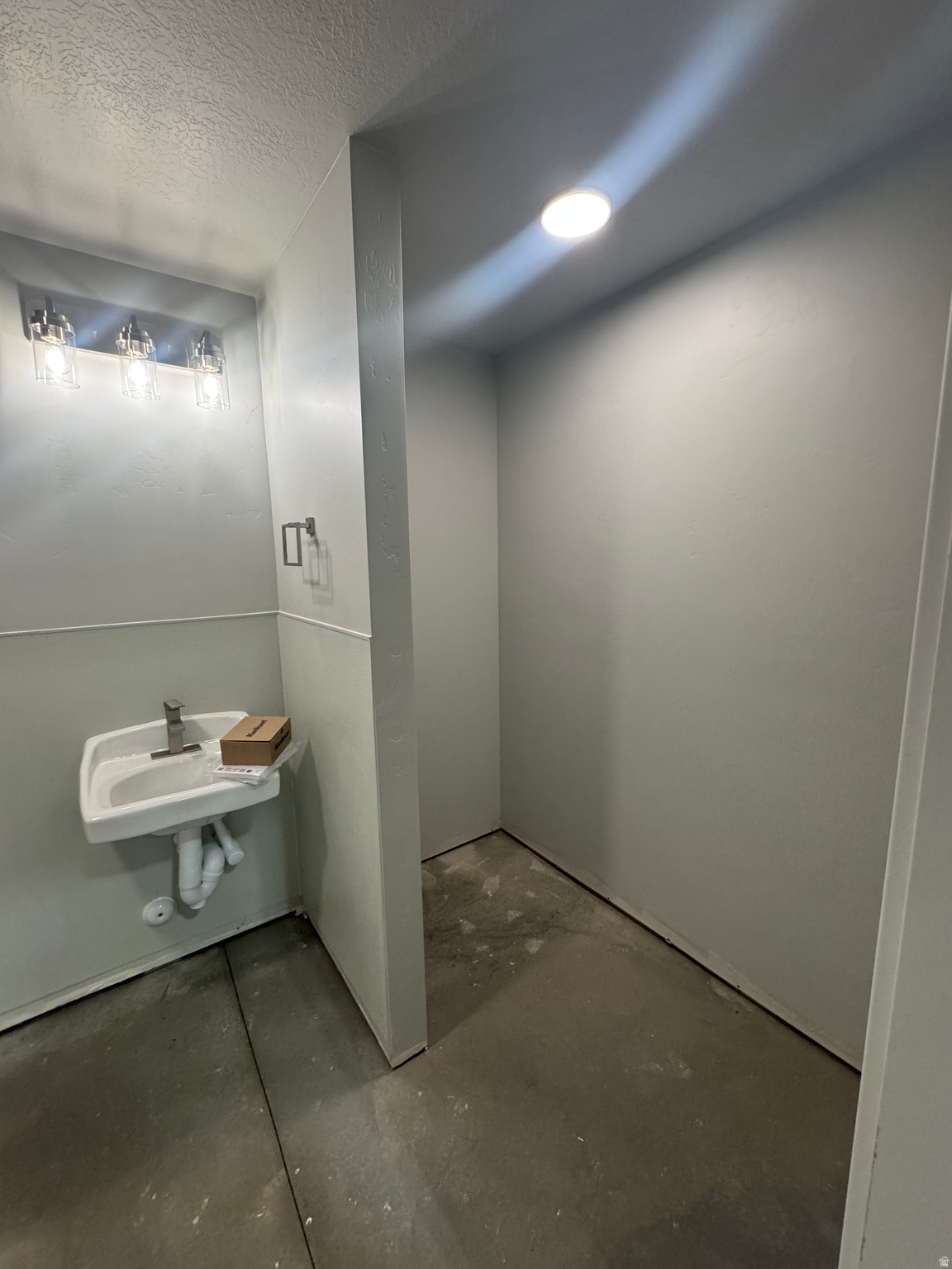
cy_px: 634
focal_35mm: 14
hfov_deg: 85.7
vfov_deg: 102.1
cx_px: 476
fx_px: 513
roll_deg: +1.0
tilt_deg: -7.4
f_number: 2.2
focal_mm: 2.22
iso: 320
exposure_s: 1/120
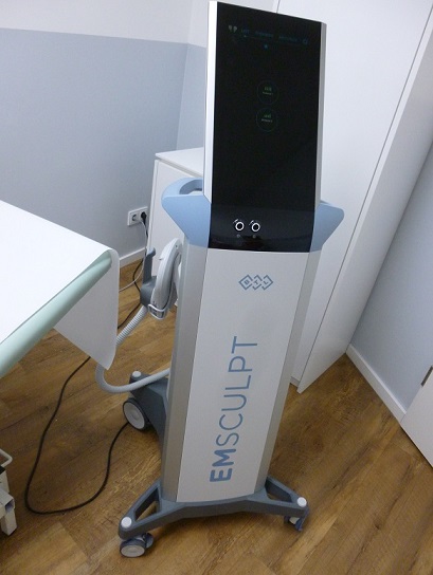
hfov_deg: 55.0
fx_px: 416
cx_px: 216
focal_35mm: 25
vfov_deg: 69.3
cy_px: 288
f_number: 3.1
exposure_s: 1/60
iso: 400
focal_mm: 4.5
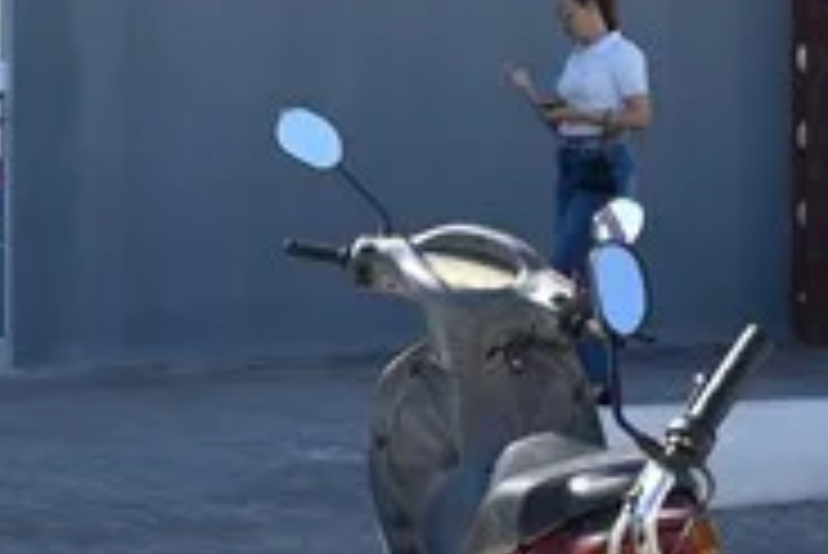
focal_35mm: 167
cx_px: 662
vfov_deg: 8.2
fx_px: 3844
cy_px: 7
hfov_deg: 12.2
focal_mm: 32
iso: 200
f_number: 8
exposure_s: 1/250
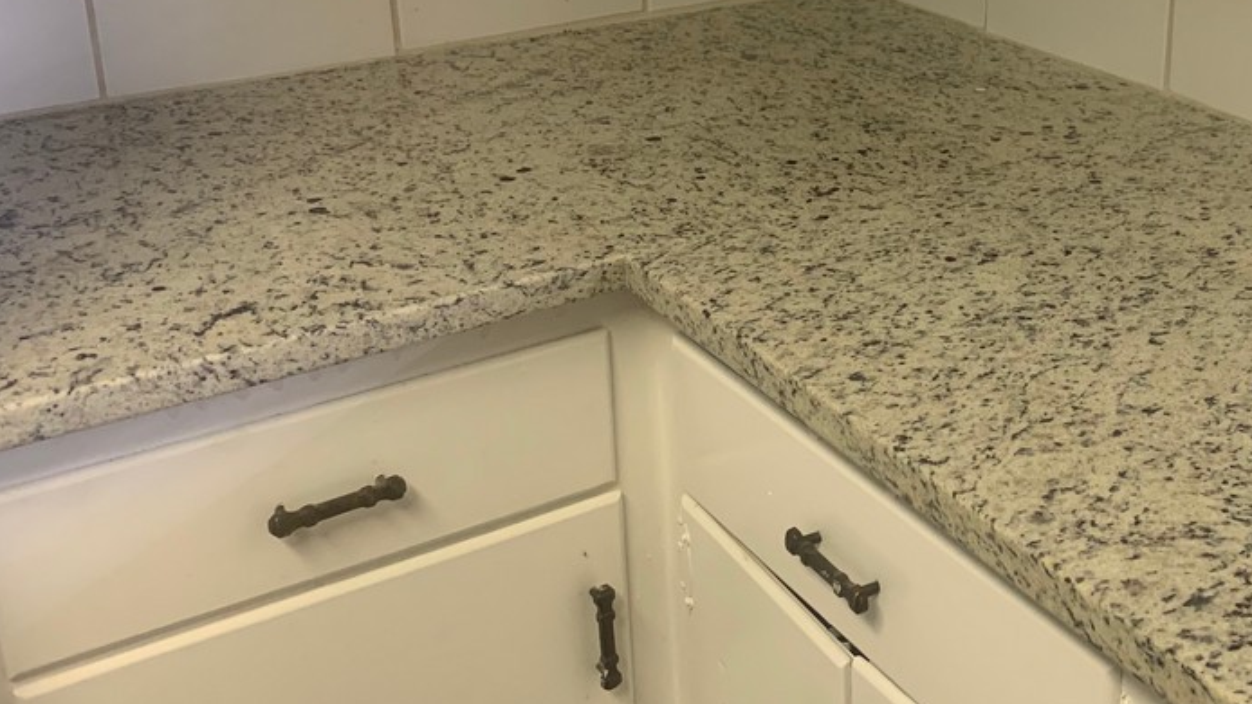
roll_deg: +0.5
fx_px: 1626
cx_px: 933
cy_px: 181
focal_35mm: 49
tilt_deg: -20.7
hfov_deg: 40.9
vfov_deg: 24.2
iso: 200
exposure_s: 1/60
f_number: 1.8
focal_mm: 4.25
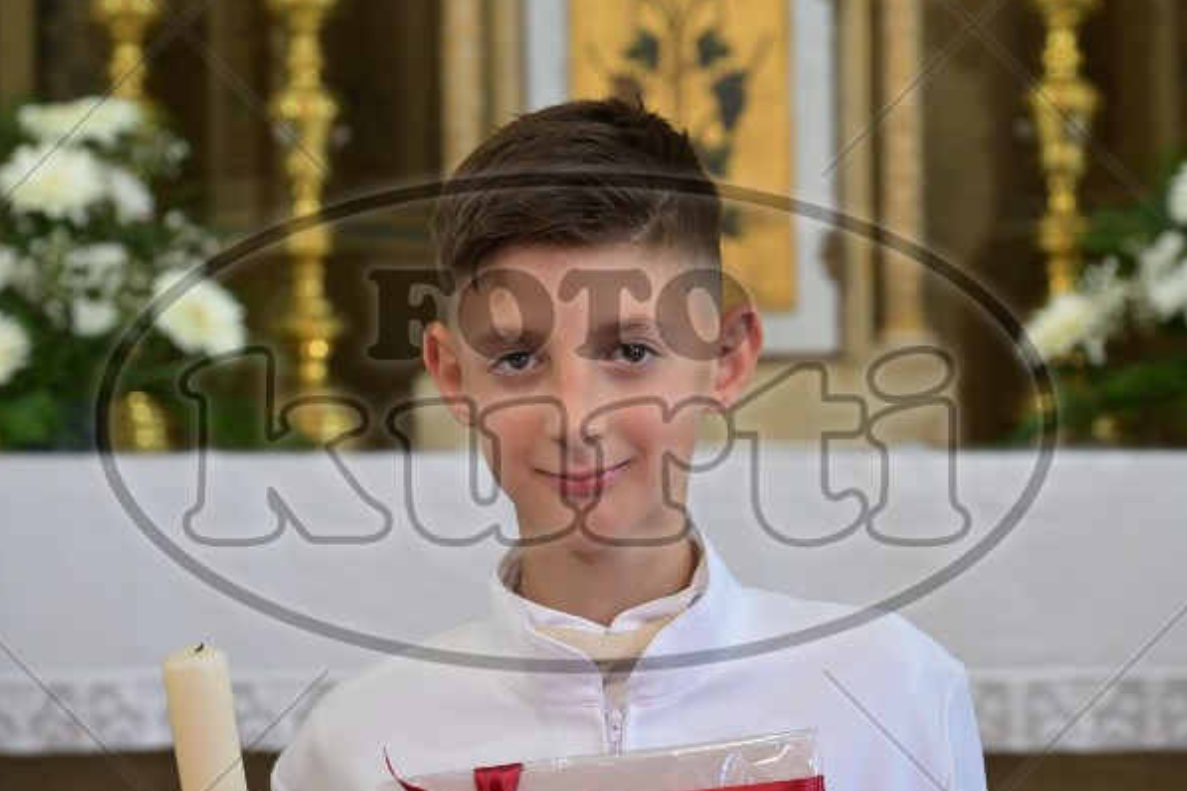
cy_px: 424
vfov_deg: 14.0
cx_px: 577
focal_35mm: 98
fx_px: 3231
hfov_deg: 20.8
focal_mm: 90
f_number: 5
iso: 4000
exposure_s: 1/125
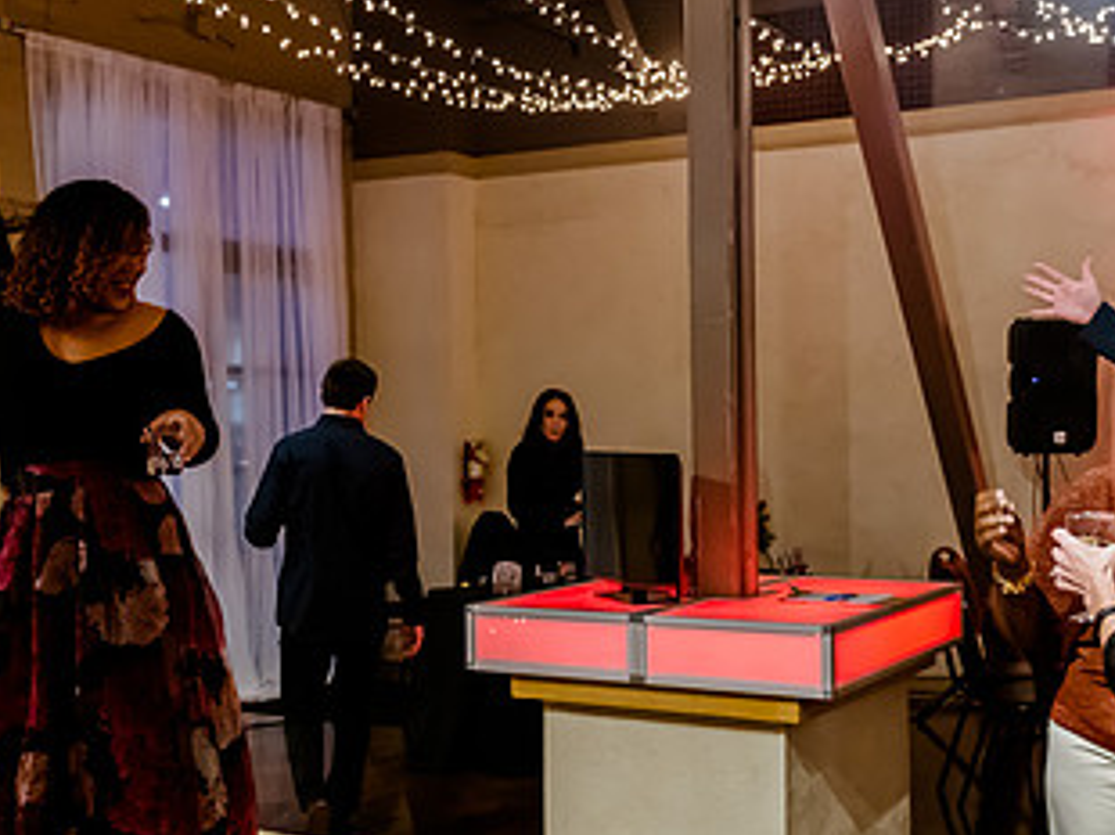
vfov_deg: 29.6
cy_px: 445
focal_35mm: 49
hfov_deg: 38.9
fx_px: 1577
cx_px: 584
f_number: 2.8
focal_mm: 24
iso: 5000
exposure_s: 1/100
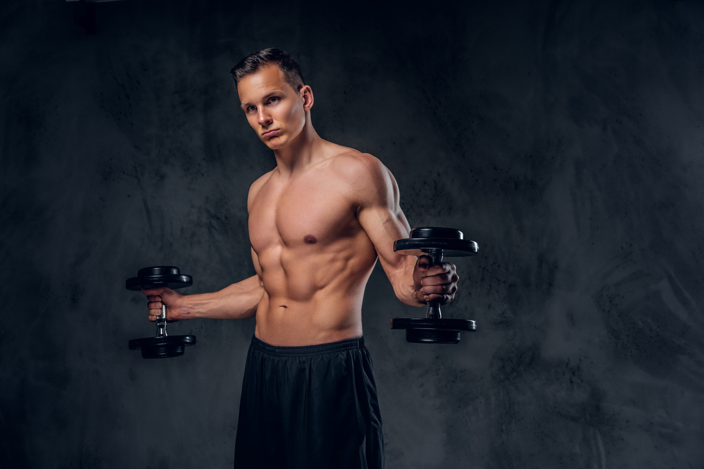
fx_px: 1036
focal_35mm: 53
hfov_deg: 37.5
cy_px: 234
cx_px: 352
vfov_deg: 25.5
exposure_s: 1/180
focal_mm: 35
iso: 200
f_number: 6.4
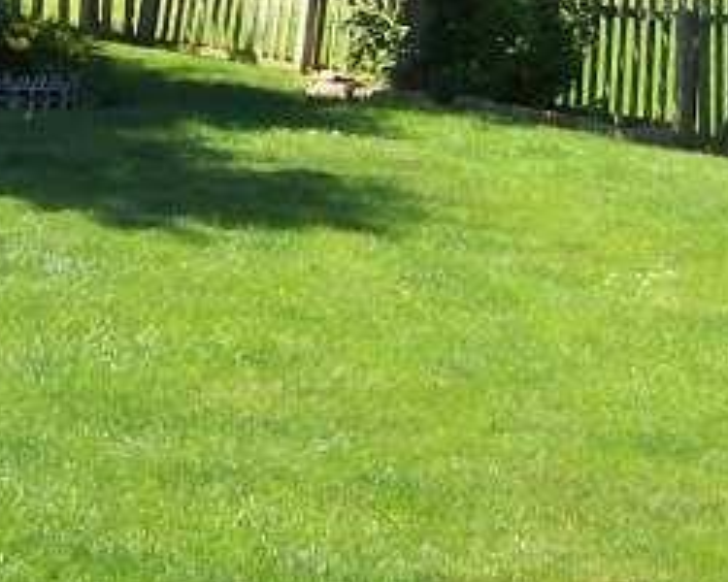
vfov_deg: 10.2
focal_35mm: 144
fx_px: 3103
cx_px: -93
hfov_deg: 13.1
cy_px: -448
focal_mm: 6
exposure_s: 1/620
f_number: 2.7
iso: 80
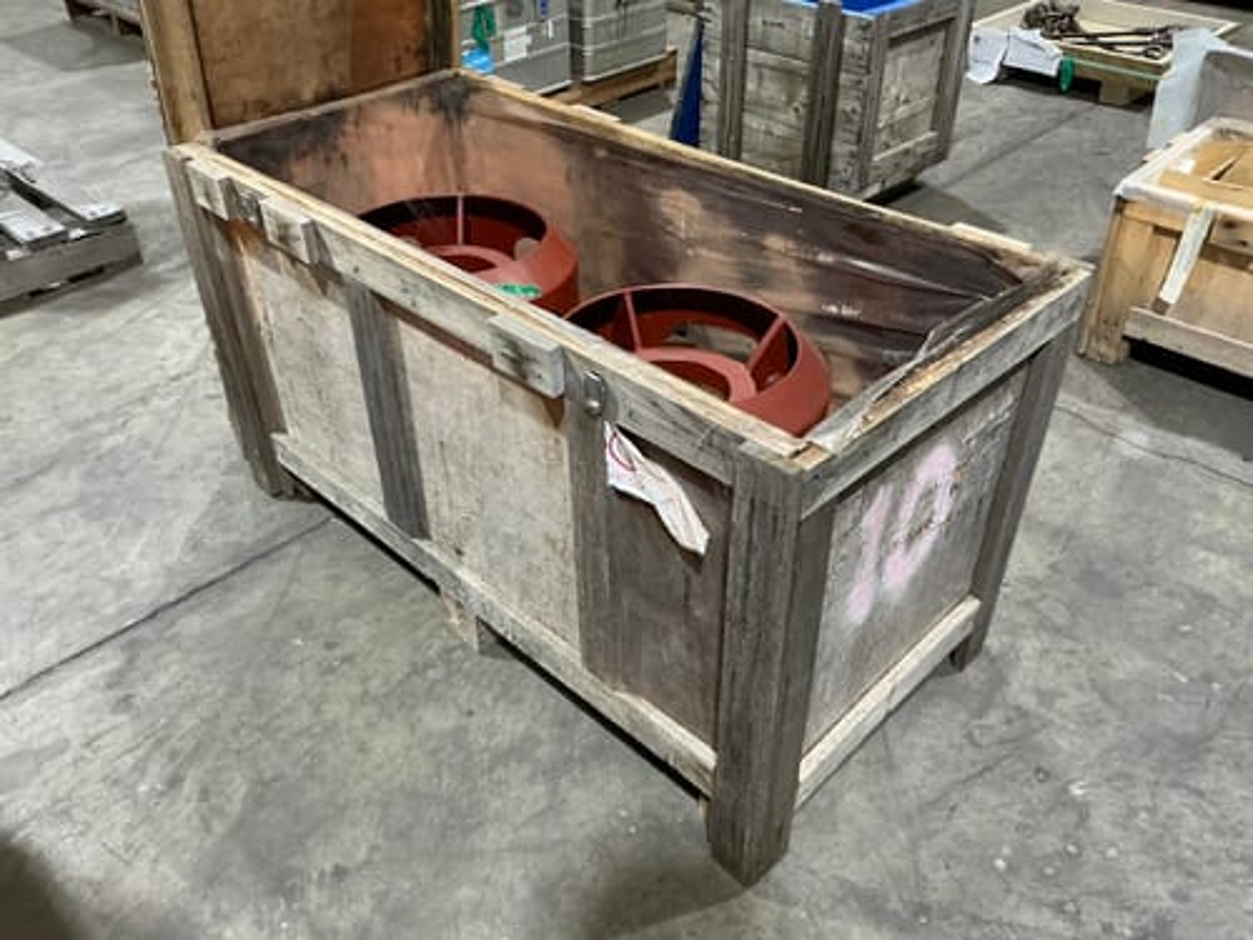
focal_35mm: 28
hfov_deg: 63.4
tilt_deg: -35.9
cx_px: 626
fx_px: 1014
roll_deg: -0.5
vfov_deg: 49.7
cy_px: 470
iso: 125
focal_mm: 3
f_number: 1.8
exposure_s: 1/50
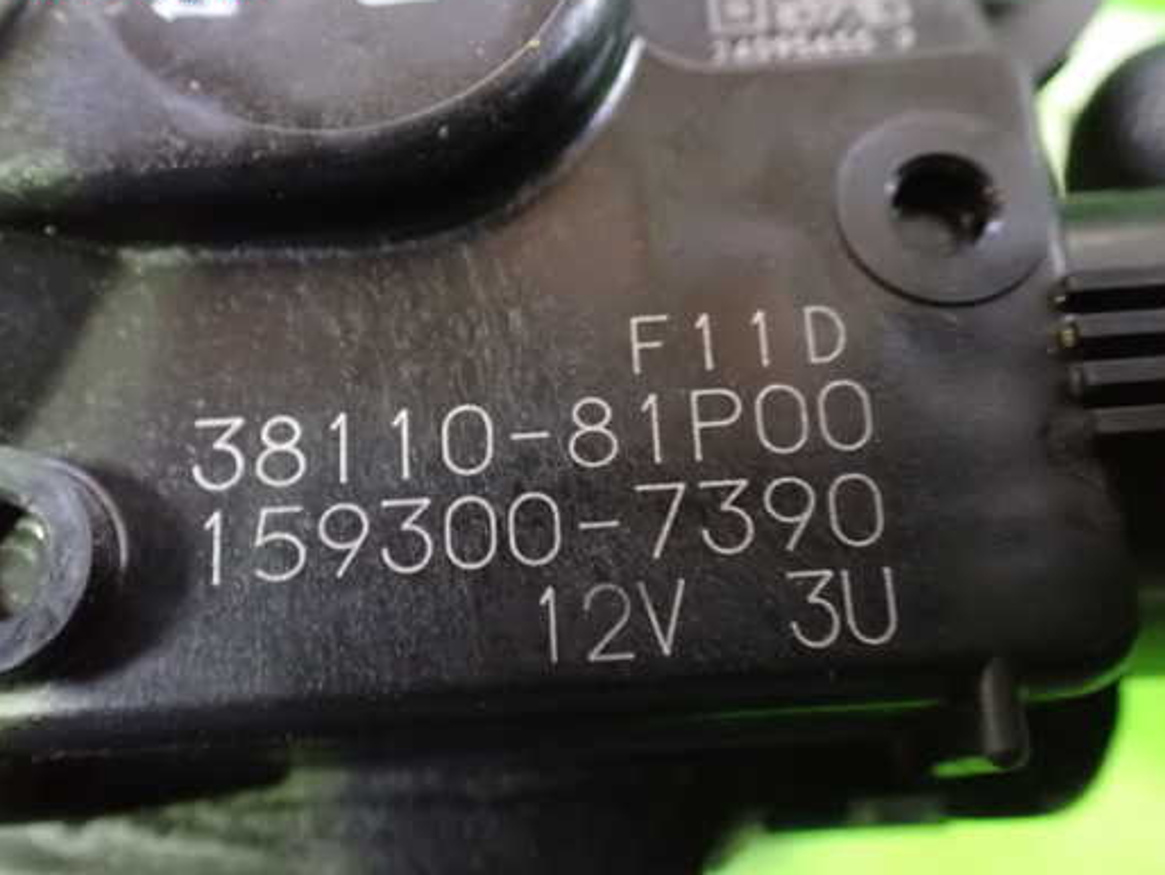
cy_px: 460
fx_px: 1178
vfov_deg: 40.7
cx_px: 530
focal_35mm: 35
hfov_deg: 52.5
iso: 1600
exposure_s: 1/15
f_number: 2.3
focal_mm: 5.4
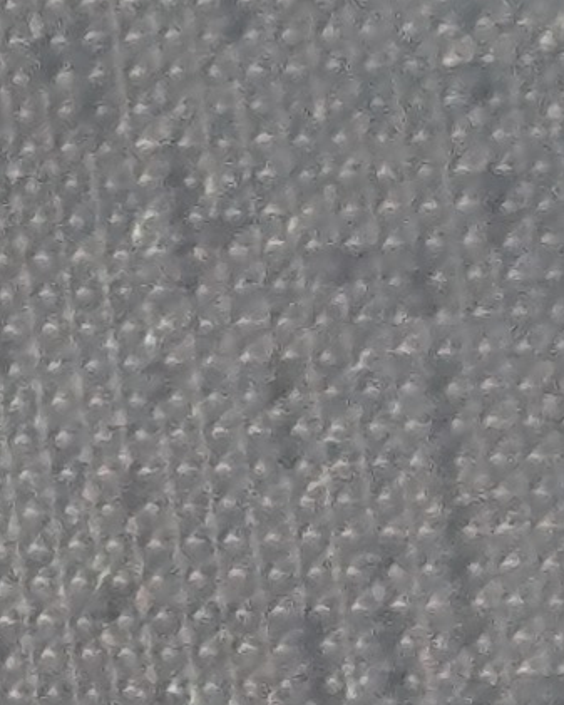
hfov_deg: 3.1
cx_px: -2402
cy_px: 1661
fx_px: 9678
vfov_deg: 4.1
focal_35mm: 464
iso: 35
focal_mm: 6.9
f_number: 1.68
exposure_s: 1/51.2
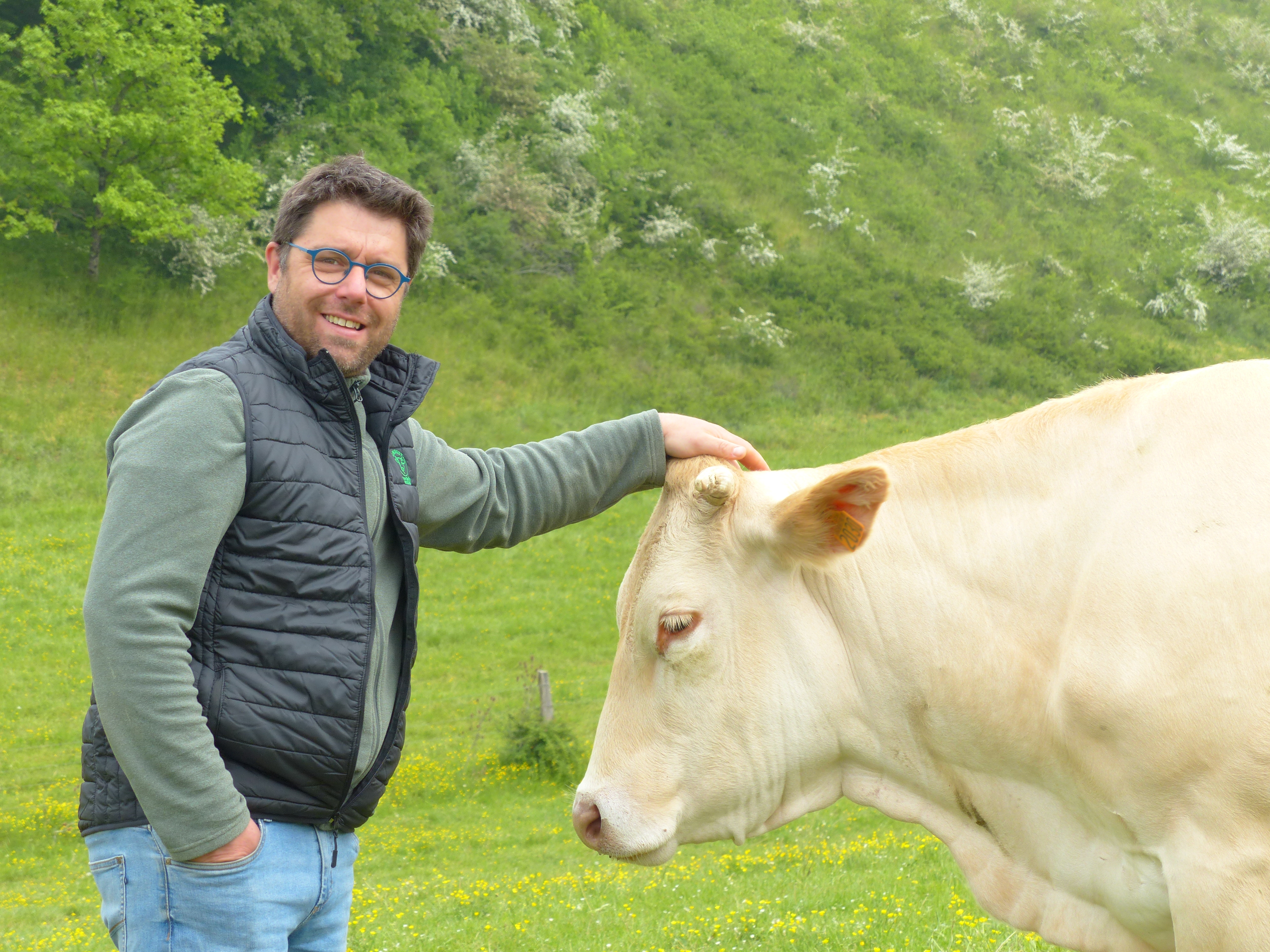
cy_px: 476
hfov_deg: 15.6
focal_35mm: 126
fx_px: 4623
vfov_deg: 11.8
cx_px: 635
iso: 100
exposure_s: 1/320
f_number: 4
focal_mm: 22.6
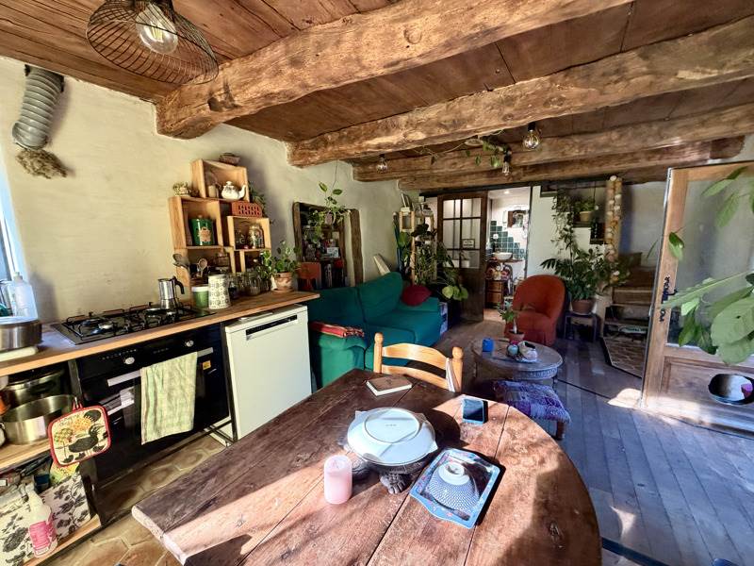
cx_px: 377
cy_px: 283
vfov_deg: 85.7
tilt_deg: -8.8
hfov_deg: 102.1
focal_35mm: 14
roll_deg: +1.0
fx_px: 305
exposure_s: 1/121
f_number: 2.2
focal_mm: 2.22
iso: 250
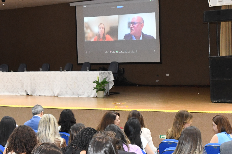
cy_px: 75
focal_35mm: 89
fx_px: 574
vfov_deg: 15.4
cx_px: 110
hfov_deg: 22.9
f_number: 8
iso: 2500
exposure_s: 1/20
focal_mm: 26
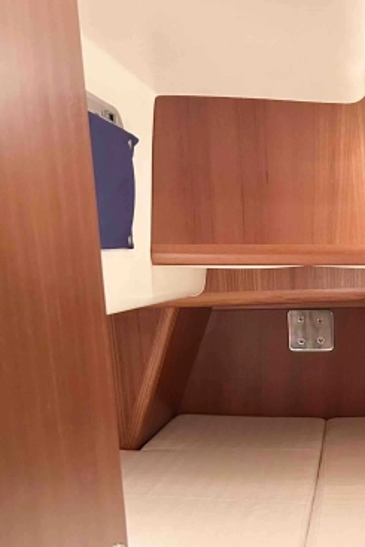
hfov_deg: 23.9
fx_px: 820
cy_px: 505
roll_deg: -2.4
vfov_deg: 34.5
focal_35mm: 54
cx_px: 374
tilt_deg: -17.1
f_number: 1.5
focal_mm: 5.7
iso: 500
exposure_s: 1/47
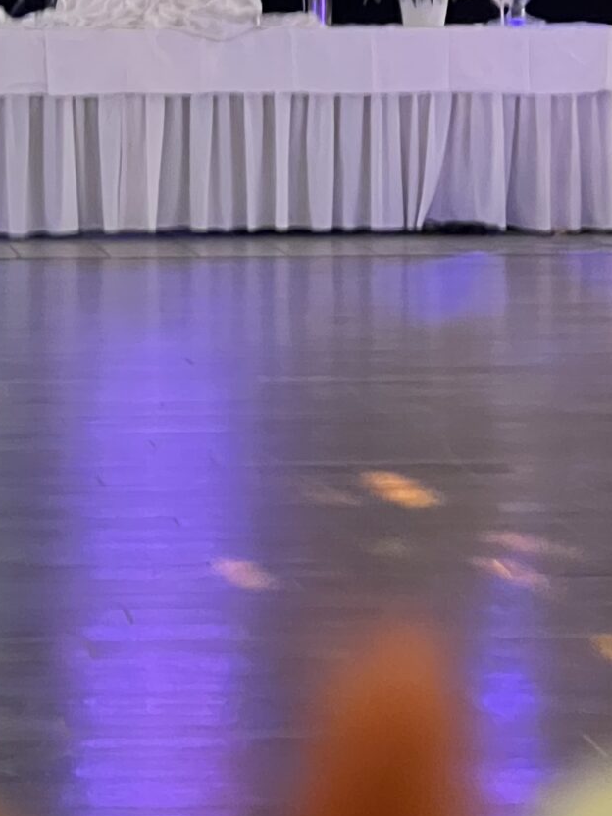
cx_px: -108
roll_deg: +1.2
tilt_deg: -0.1
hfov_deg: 6.2
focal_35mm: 237
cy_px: 139
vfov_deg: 8.3
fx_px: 5587
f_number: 2.8
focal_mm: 9
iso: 500
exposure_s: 1/34
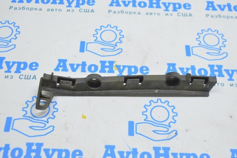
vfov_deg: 23.7
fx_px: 375
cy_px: 79
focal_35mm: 57
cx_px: 118
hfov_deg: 35.1
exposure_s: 1/20
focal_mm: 38
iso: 400
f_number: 5.6
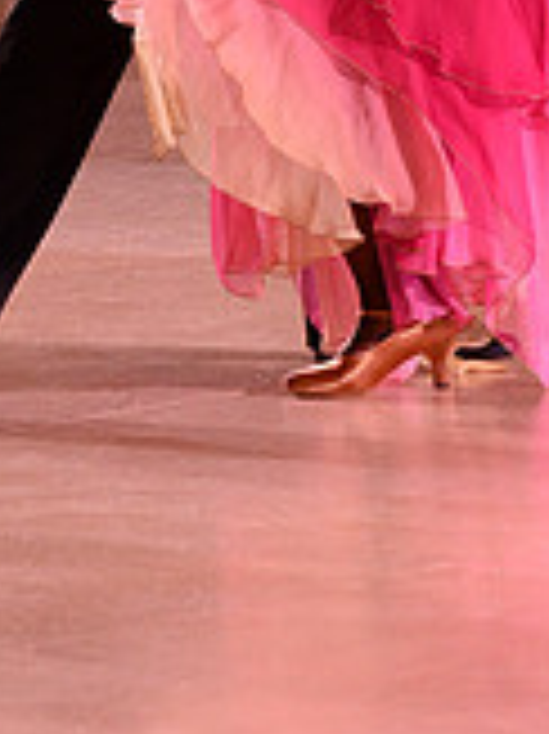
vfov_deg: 4.8
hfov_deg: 3.6
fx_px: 8681
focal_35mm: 410
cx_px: 182
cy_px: -432
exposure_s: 1/250
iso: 2500
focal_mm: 120
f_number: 5.6
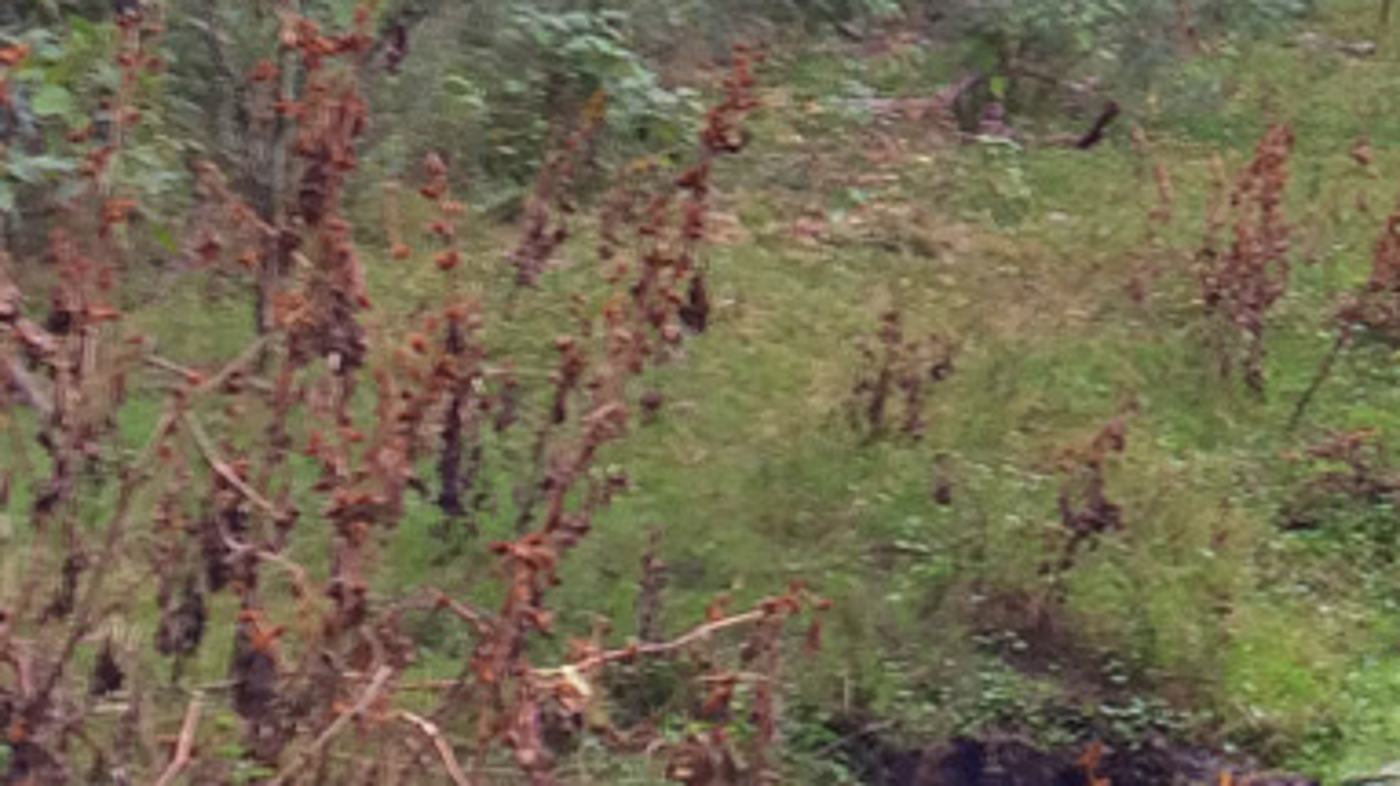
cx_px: 1930
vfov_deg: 8.9
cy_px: -435
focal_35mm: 132
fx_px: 4898
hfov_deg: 15.3
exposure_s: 1/50
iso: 32
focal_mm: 4.15
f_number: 2.2
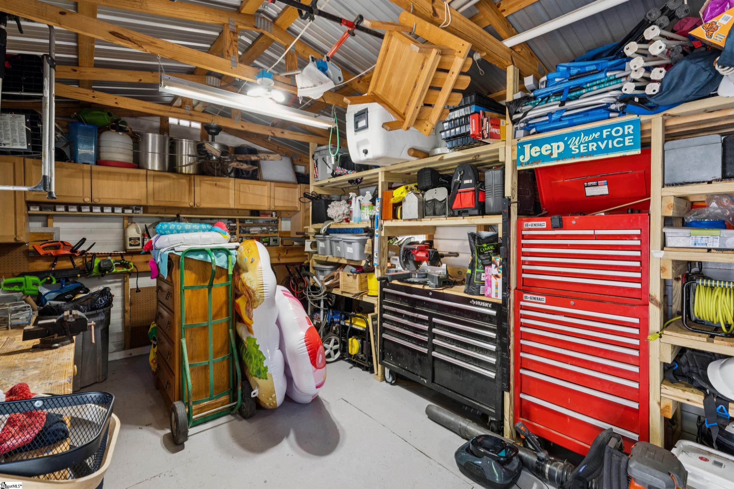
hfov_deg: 96.4
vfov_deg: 73.4
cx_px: 367
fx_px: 328
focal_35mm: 16
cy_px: 244
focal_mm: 16.1
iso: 400
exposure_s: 1/6
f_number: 13
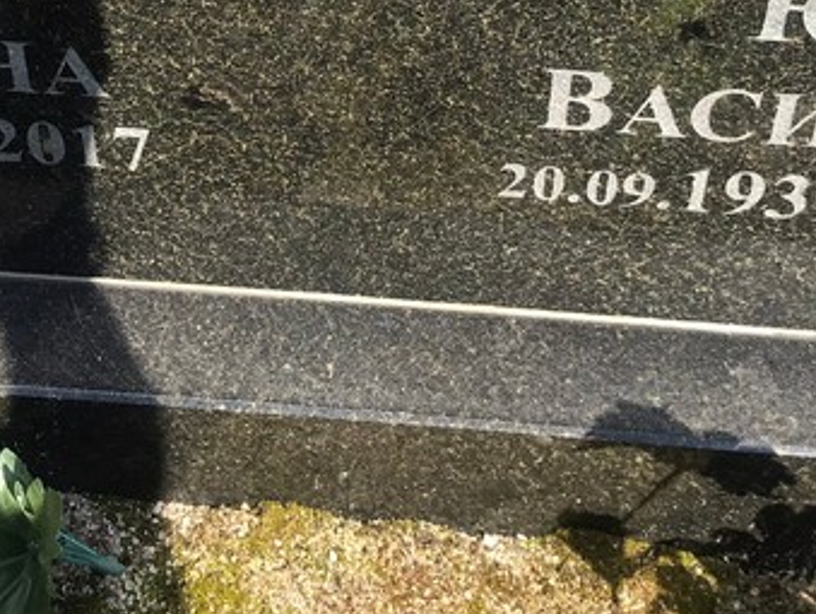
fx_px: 1557
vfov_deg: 21.9
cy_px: 91
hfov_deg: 29.3
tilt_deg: -42.5
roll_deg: -0.9
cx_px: 376
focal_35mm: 66
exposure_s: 1/736
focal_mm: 3.99
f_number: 1.8
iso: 20
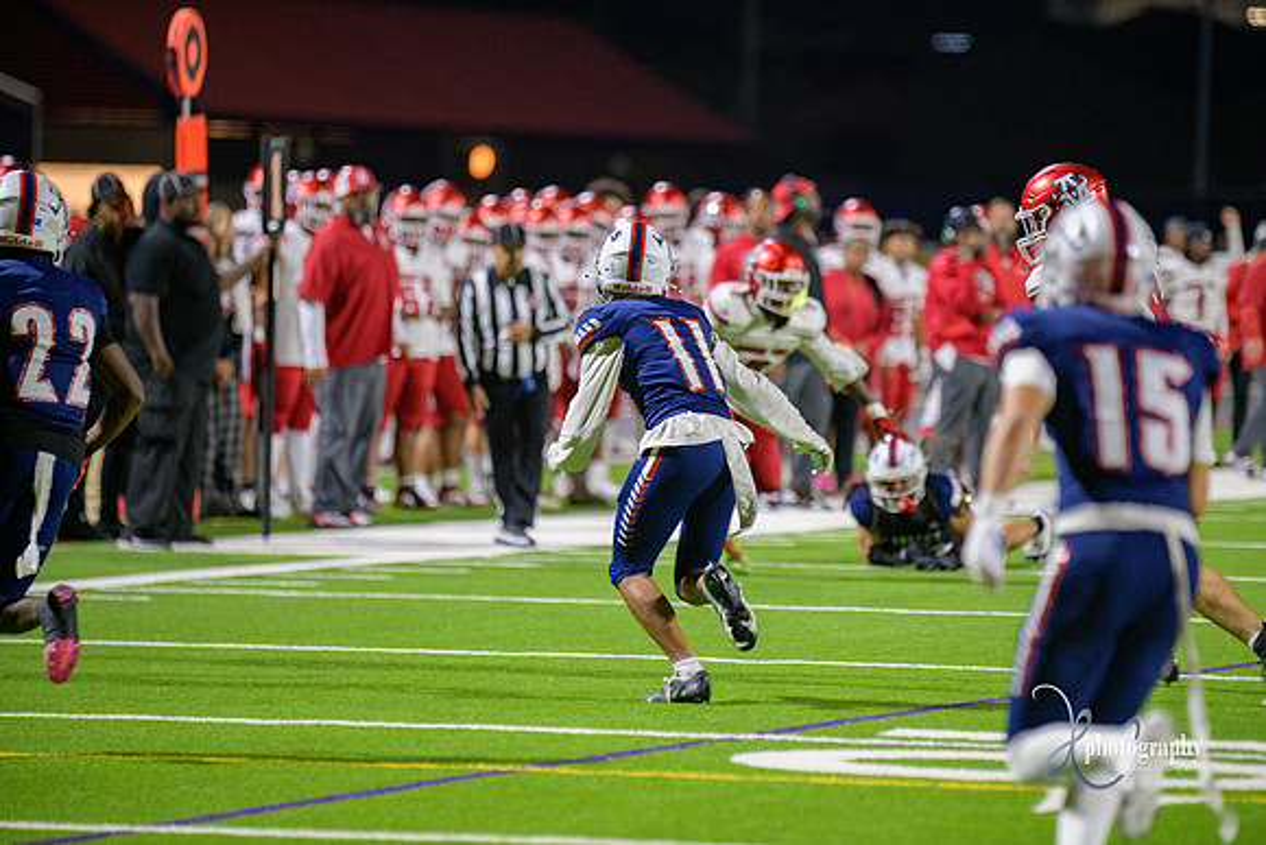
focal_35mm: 240
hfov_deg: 8.6
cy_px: 422
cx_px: 633
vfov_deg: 5.7
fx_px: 8442
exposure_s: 1/250
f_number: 2.8
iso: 2000
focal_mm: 240
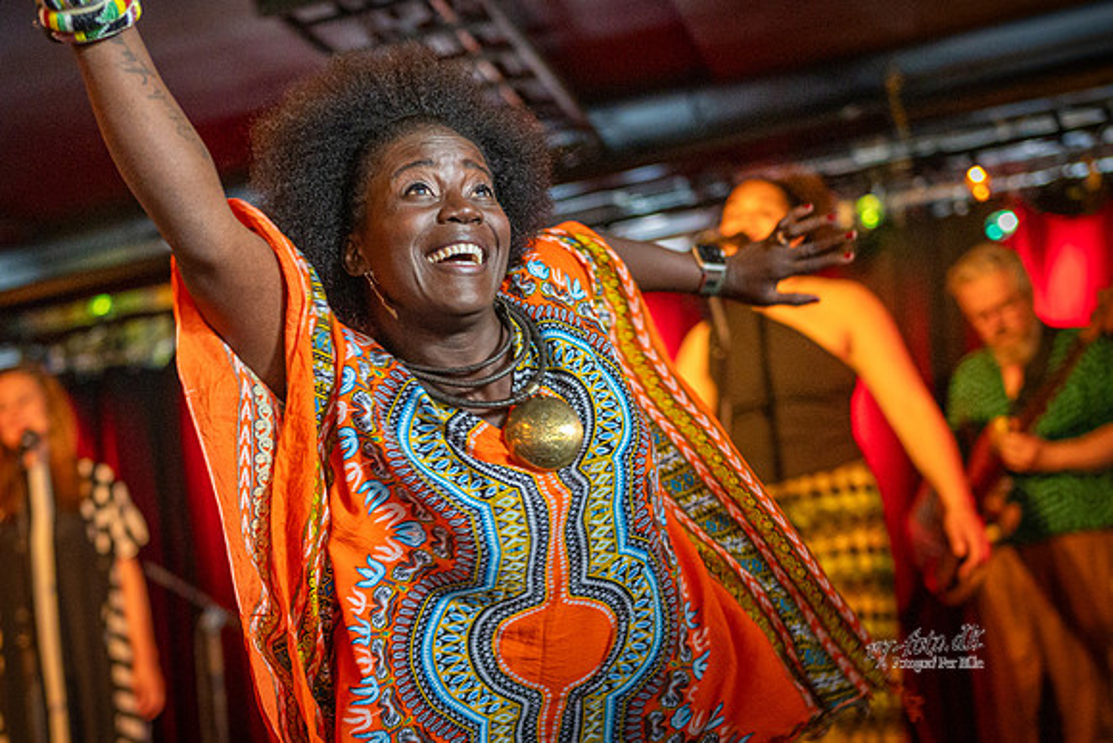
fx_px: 1826
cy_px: 627
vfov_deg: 22.6
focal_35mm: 59
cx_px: 388
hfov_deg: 33.6
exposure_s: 1/200
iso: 3200
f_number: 1.4
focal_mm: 35
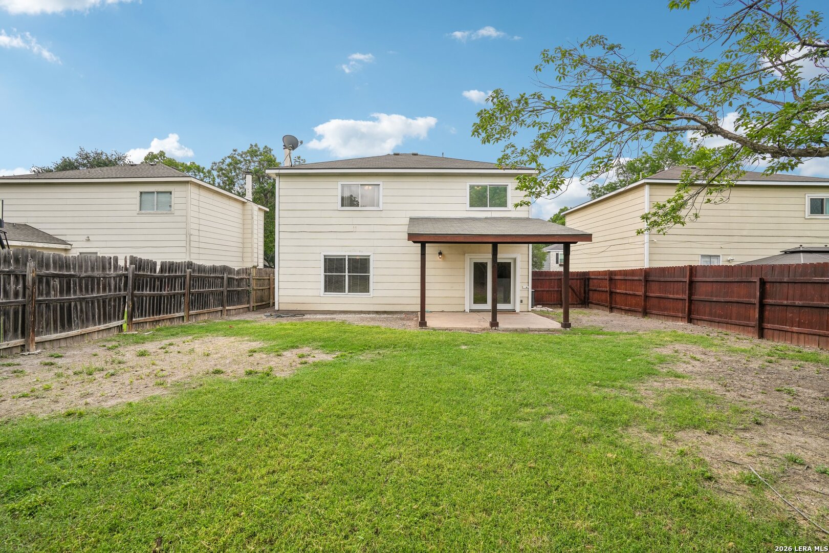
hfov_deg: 96.7
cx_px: 414
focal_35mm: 16
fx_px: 368
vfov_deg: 73.7
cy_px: 276
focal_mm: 16
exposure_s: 1/250
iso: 200
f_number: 8
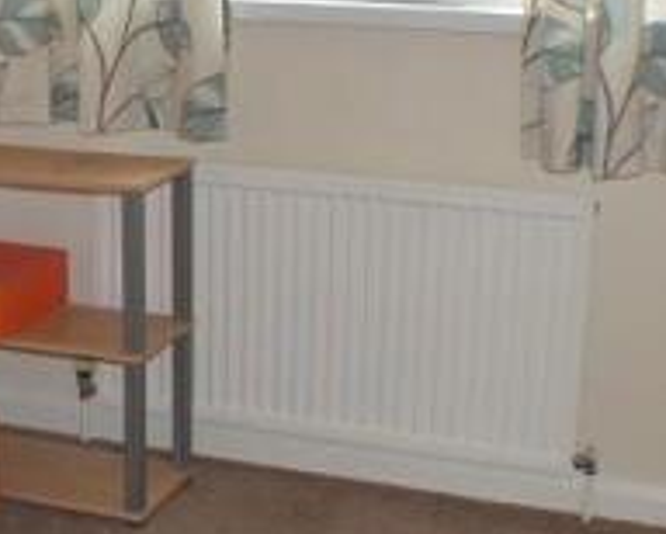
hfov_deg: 19.8
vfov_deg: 16.0
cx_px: 160
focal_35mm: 96
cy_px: 220
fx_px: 1894
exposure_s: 1/60
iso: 800
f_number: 3.8
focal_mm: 20
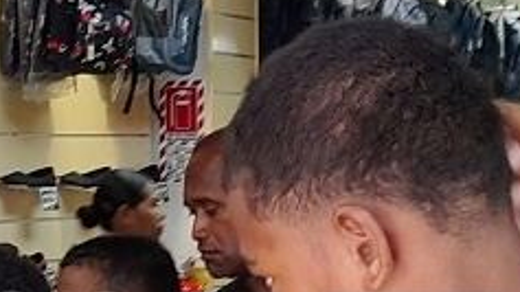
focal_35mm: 138
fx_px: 1902
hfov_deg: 15.3
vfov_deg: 8.6
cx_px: 9
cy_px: 411
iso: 64
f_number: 2
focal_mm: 4.6
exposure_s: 1/50
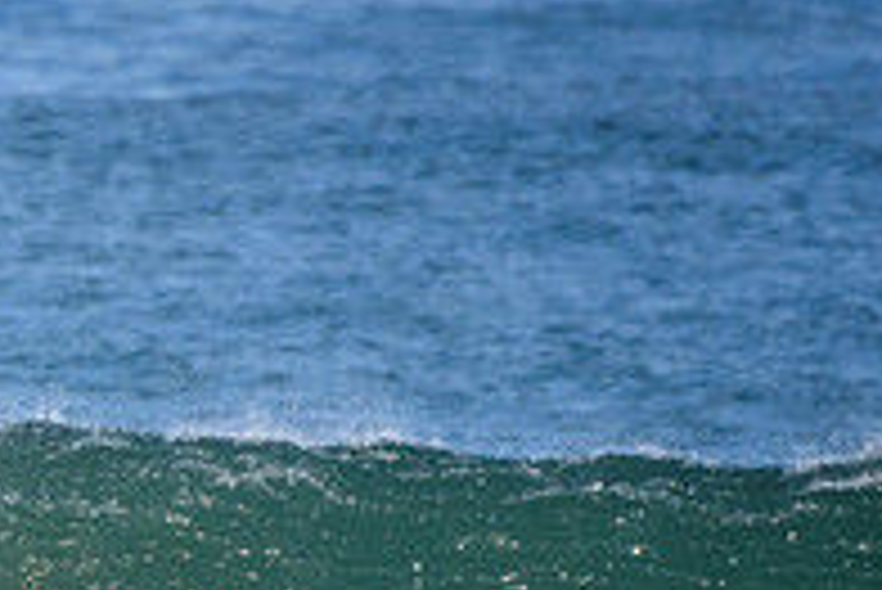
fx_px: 44573
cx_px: -400
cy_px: 799
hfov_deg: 1.1
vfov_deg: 0.8
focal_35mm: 1818
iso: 400
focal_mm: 410
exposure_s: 1/2000
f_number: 5.6
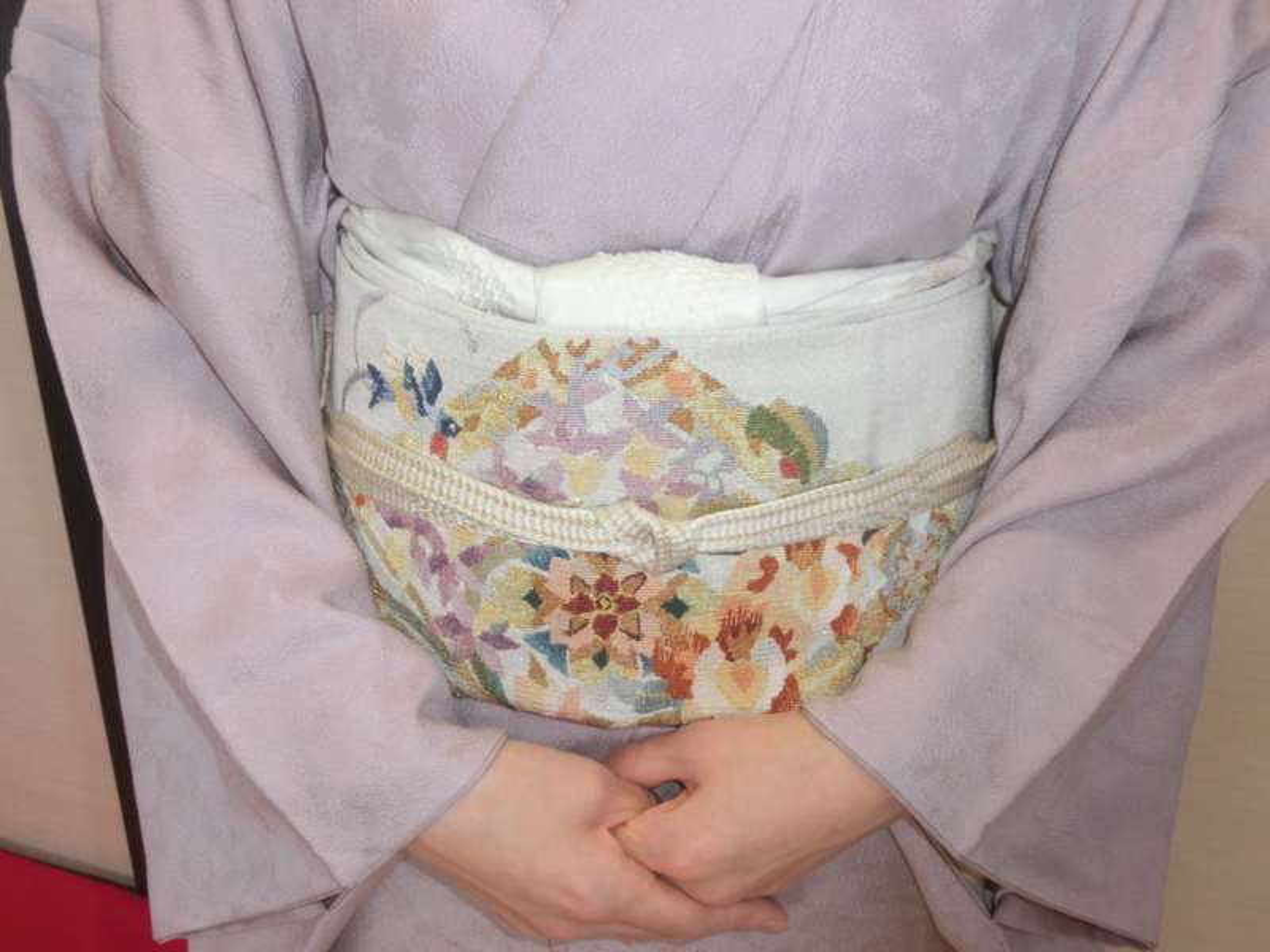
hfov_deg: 49.0
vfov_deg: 37.7
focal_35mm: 38
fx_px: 1394
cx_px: 635
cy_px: 476
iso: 400
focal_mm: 6.67
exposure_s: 1/80
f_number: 3.9
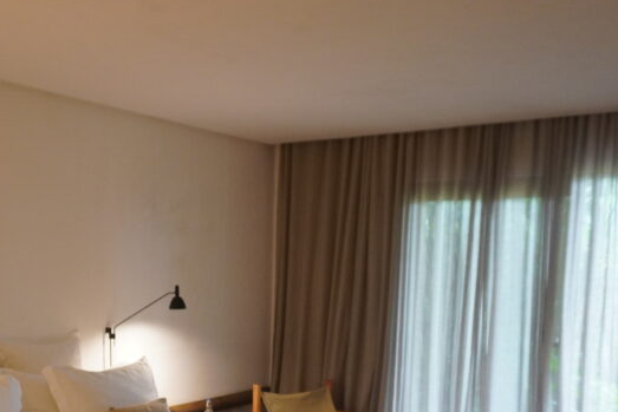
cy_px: 389
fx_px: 807
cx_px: 199
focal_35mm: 47
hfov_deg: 41.3
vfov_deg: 27.4
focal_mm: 16
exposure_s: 1/30
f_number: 4
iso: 1250
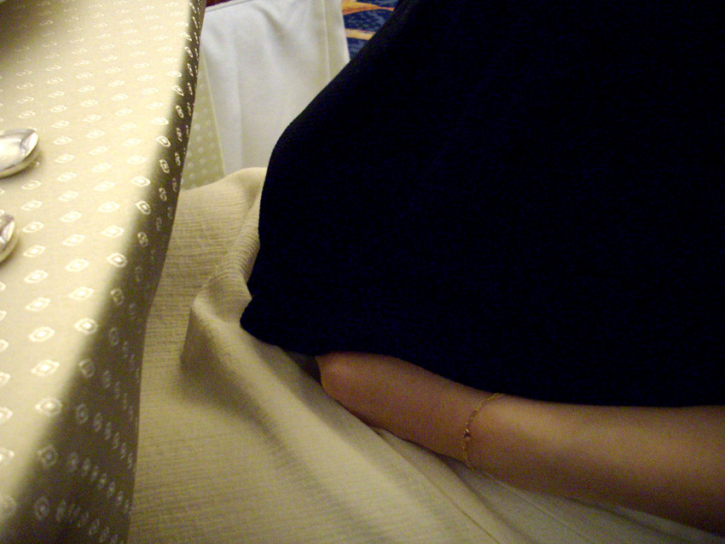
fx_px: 775
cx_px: 362
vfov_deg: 38.7
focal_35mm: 37
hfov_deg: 50.1
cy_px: 272
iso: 400
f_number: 2.8
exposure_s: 1/20
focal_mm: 6.2
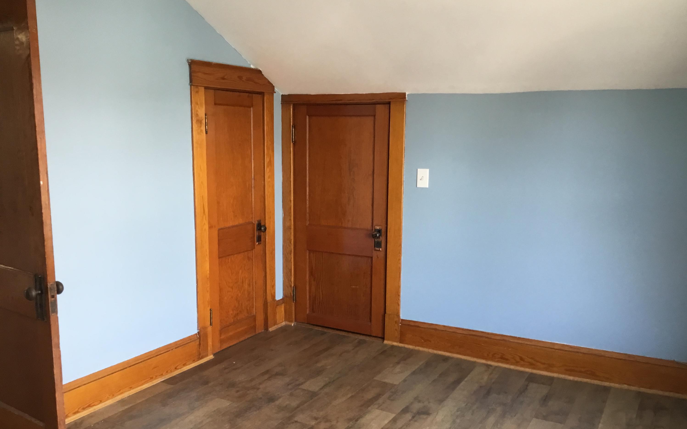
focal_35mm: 33
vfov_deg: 38.2
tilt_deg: -11.4
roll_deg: +0.2
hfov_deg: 58.1
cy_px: 246
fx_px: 618
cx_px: 345
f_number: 2.4
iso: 64
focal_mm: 3.3
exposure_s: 1/30
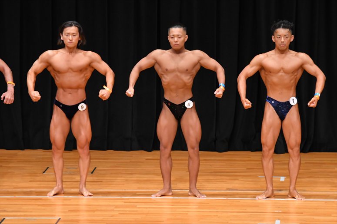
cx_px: 168
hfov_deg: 7.6
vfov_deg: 5.1
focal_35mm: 270
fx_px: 2526
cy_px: 112
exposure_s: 1/400
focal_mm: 180
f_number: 5.6
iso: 4000
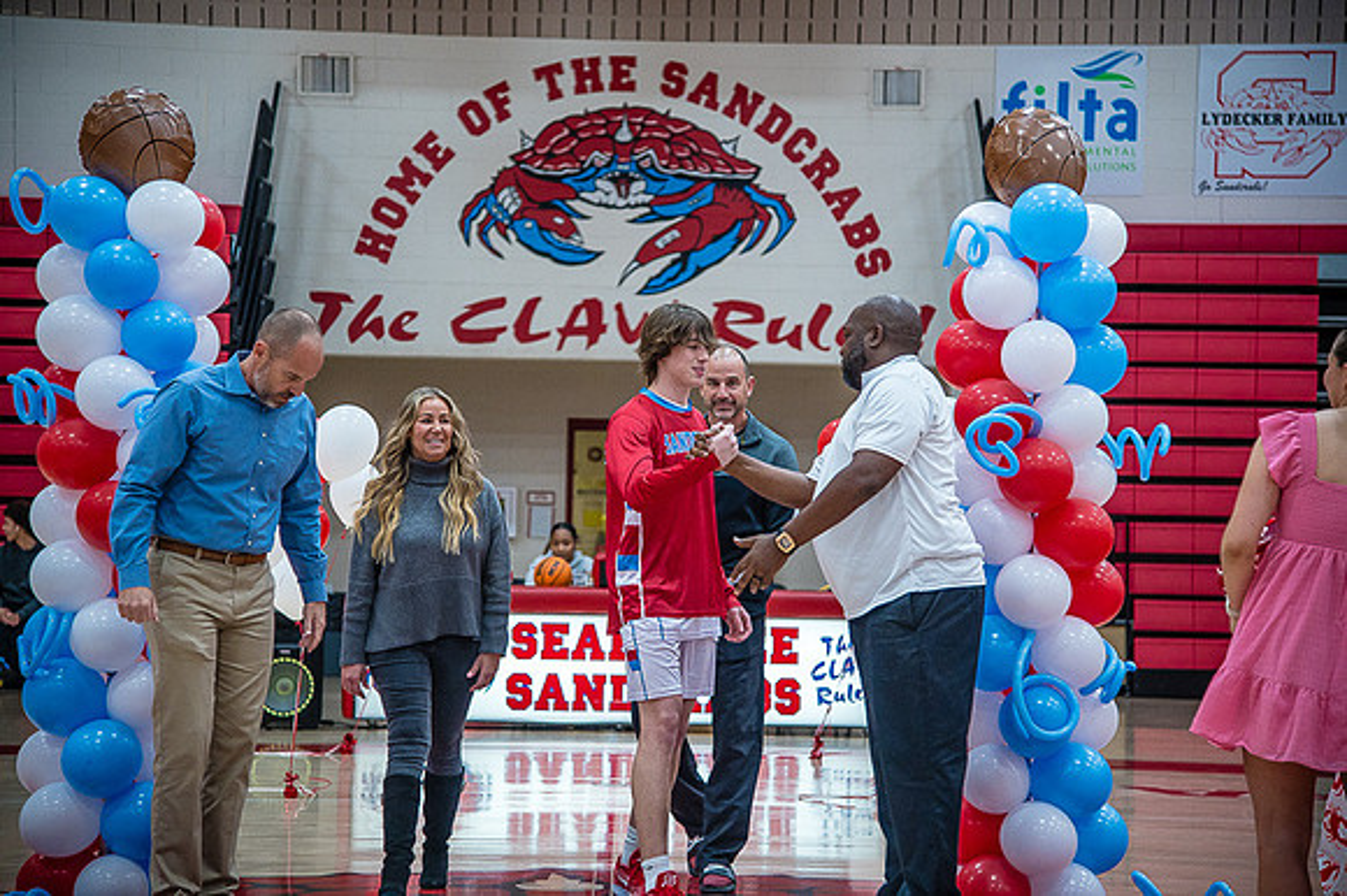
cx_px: 674
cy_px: 448
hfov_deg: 23.7
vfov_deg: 15.9
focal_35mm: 86
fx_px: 3216
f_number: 4
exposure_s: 1/320
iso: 2000
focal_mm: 86
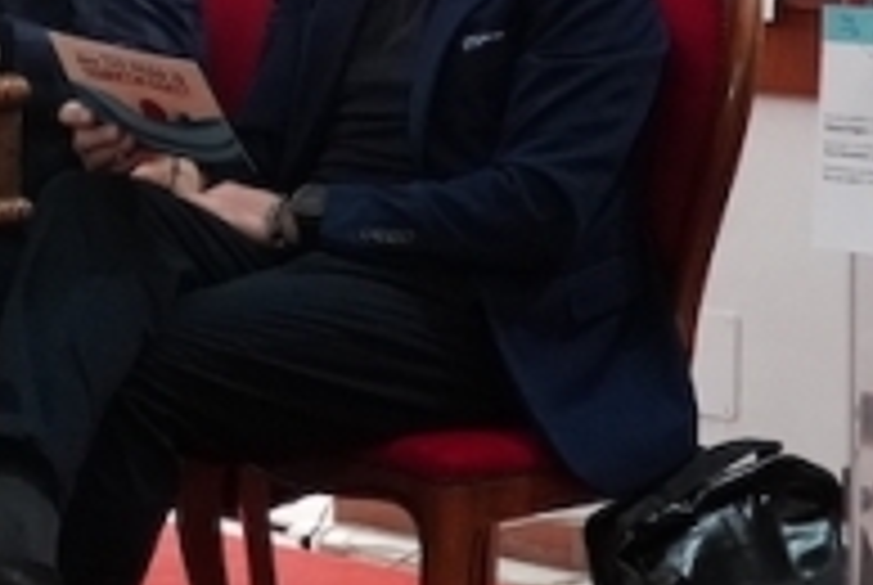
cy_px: -94
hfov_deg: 14.9
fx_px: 3303
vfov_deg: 10.0
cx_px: 86
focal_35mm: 136
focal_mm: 22
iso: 3200
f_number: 4
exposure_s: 1/60
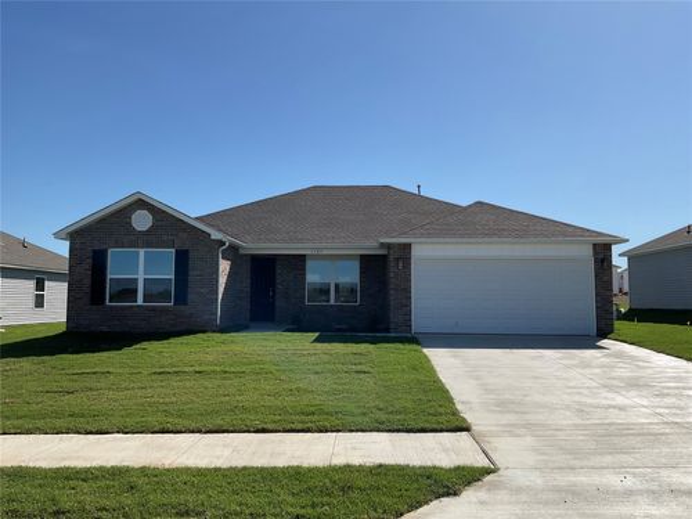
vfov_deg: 48.2
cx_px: 346
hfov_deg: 61.7
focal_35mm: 29
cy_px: 260
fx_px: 580
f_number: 1.8
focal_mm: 3
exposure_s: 1/3788
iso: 20
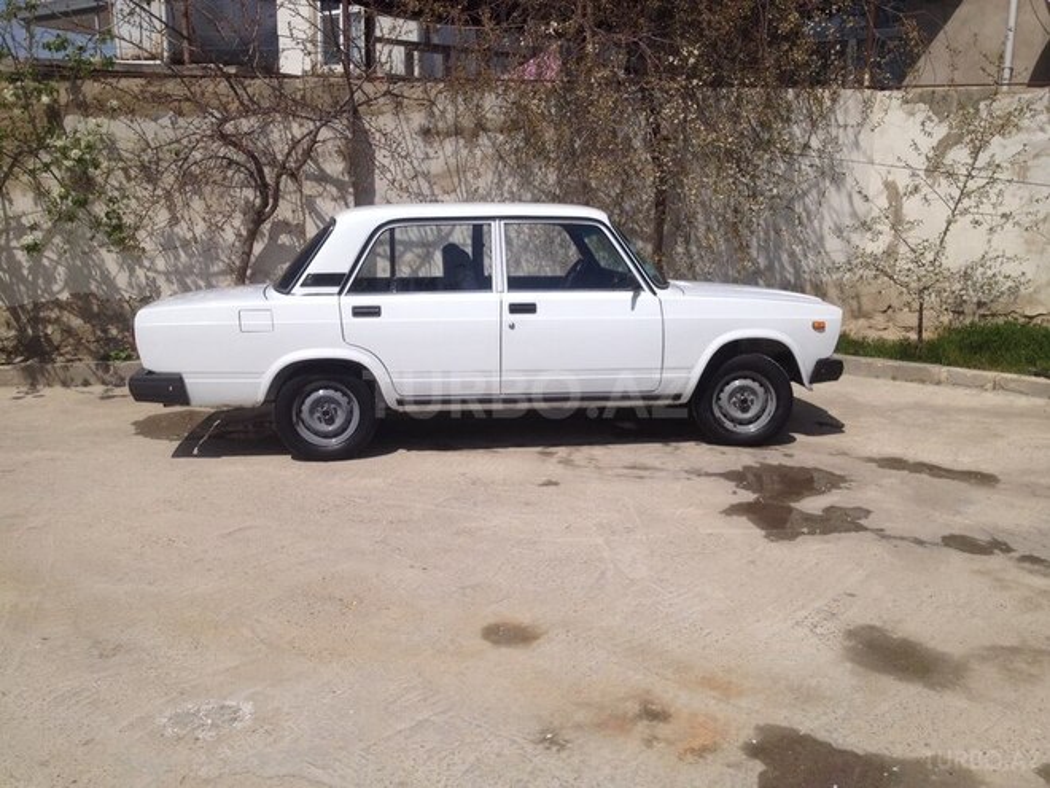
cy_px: 394
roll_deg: -0.9
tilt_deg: -13.4
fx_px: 1062
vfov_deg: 40.7
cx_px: 525
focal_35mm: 35
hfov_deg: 52.6
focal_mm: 4.28
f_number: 2.4
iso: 50
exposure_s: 1/3690
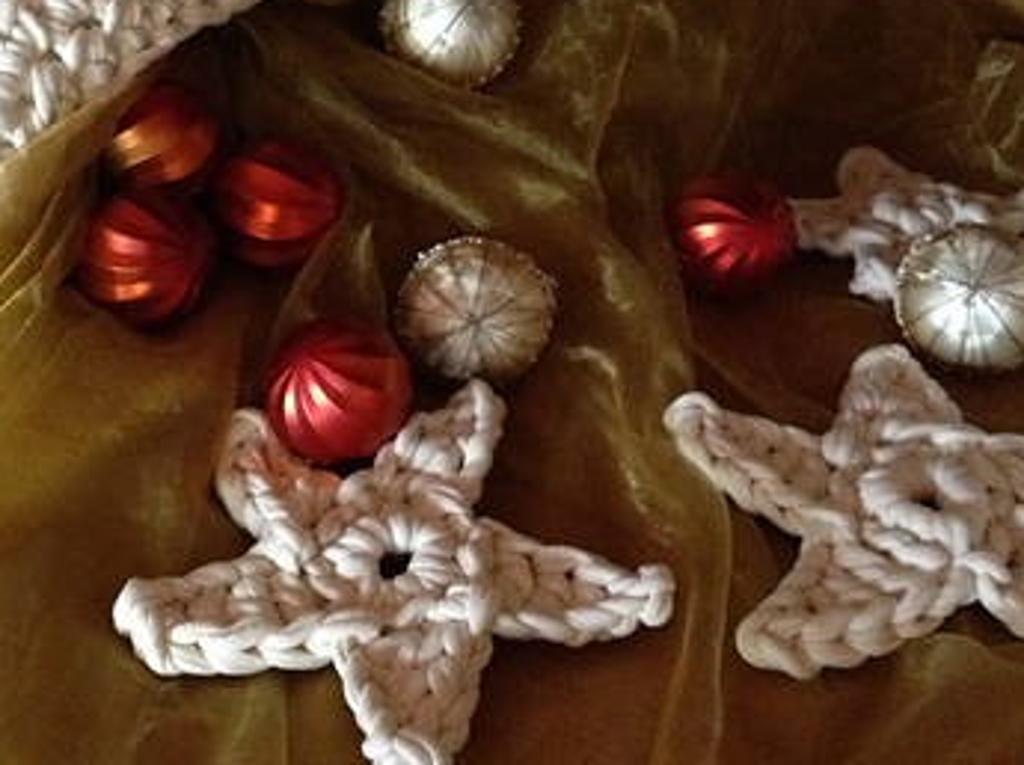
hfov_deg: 29.7
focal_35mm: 65
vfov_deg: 22.4
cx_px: 374
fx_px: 1921
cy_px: 243
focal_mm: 4.28
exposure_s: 1/15
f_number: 2.4
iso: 500
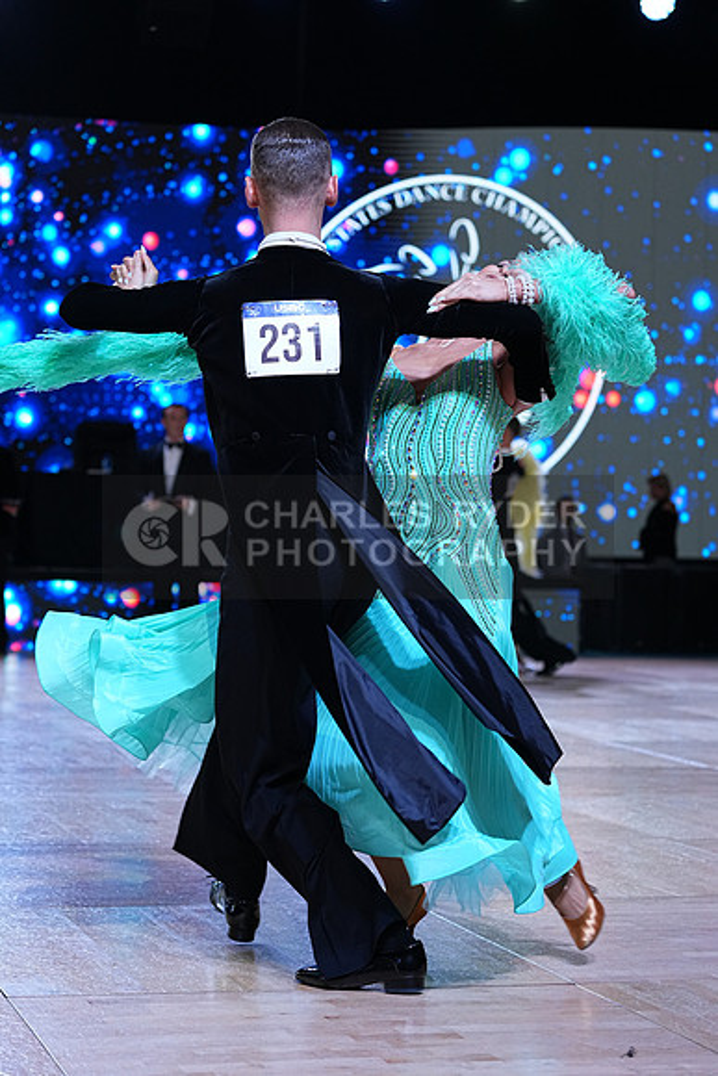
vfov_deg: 25.1
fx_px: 2422
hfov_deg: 16.9
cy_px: 538
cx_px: 359
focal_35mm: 81
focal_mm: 81
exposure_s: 1/500
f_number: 4
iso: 1000
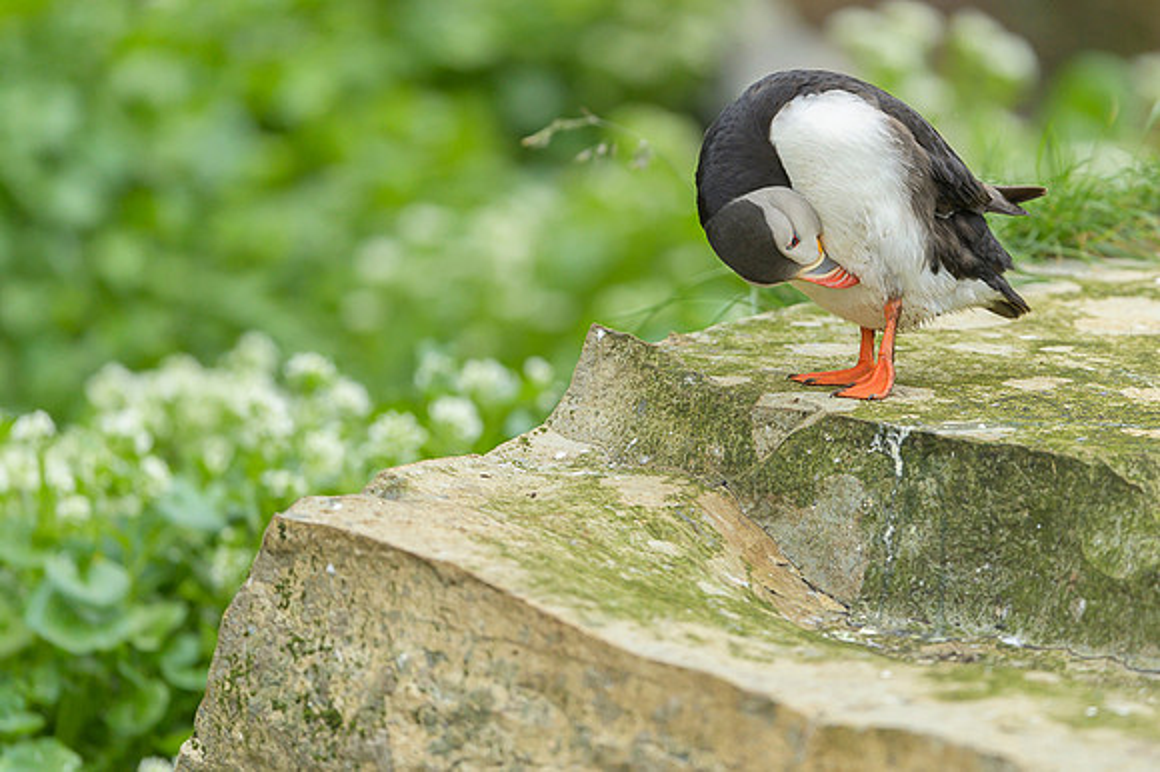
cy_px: 358
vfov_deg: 2.3
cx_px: 698
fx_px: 19371
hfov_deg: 3.4
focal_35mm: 602
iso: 1250
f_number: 4
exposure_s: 1/2000
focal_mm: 500
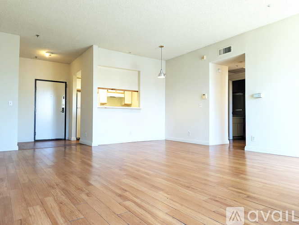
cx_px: 150
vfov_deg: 56.9
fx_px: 208
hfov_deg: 71.5
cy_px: 112
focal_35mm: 24
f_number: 1.85
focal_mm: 6.81
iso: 44
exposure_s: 1/30
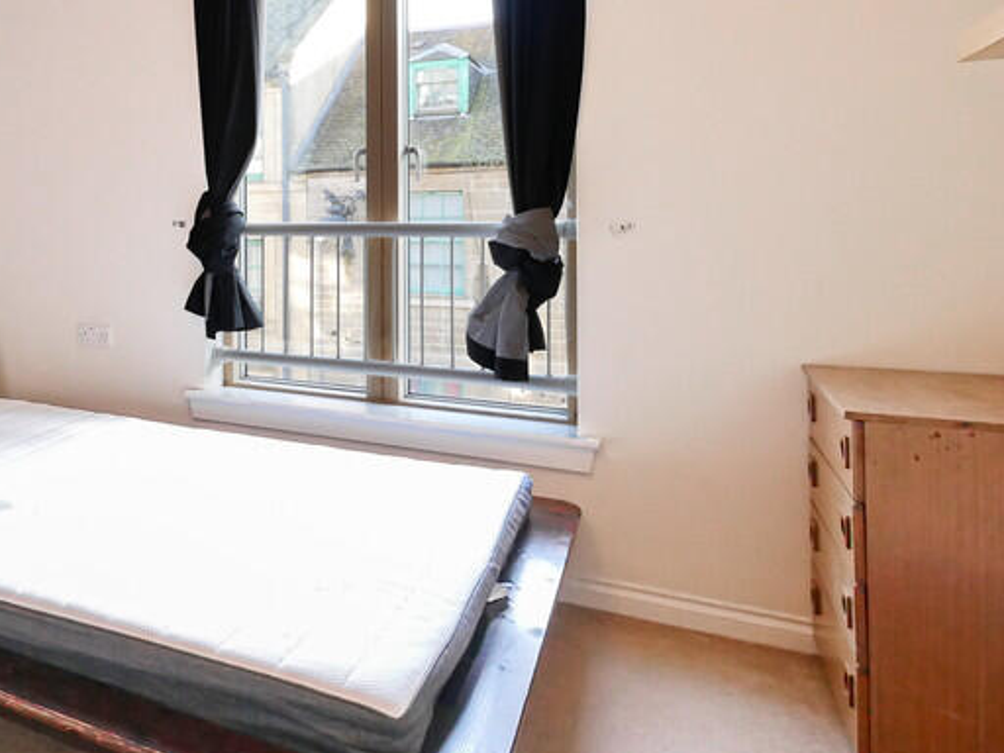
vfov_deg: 48.6
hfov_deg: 54.9
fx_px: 812
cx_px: 94
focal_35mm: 28
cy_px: 233
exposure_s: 1/60
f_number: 4
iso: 3200
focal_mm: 7
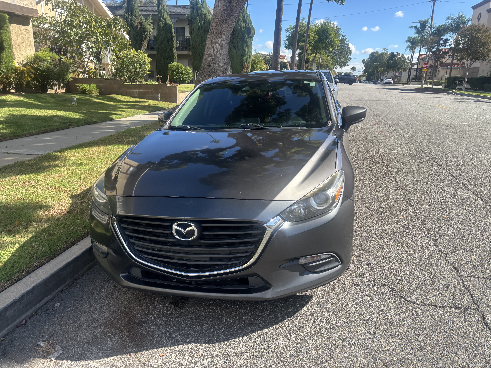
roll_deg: -1.4
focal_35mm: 26
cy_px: 184
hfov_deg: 67.3
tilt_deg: -8.5
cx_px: 246
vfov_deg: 53.1
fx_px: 369
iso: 50
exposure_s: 1/1543
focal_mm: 5.96
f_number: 1.6
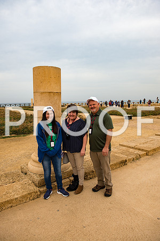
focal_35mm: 26
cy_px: 120
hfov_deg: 49.6
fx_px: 173
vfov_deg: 69.4
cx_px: 80
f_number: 3.5
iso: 100
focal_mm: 26
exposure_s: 1/500
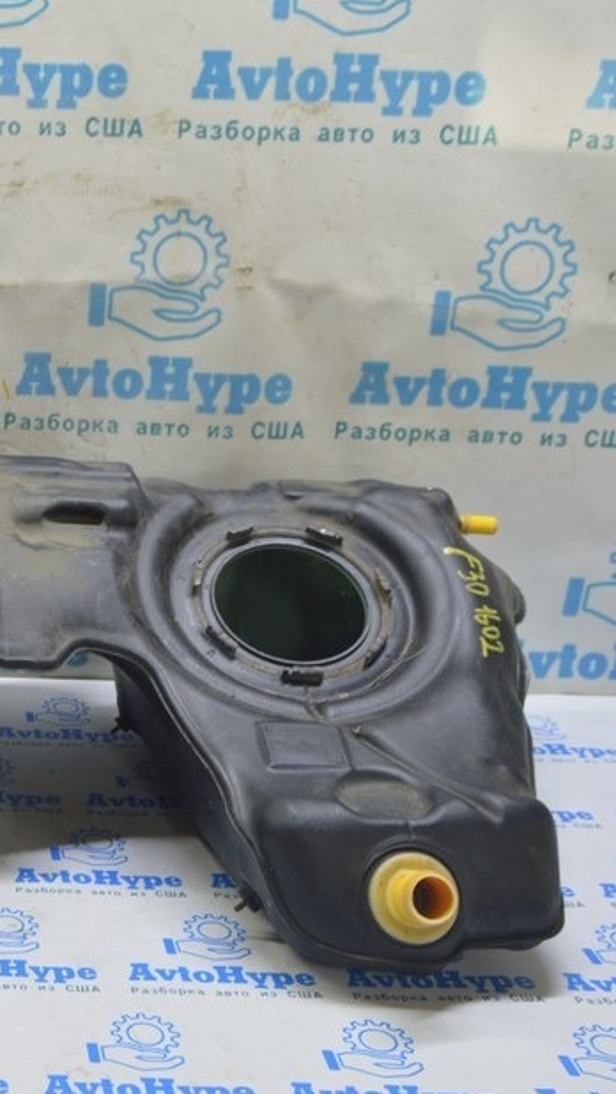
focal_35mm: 52
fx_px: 1509
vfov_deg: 39.9
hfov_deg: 21.0
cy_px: 532
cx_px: -177
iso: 400
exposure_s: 1/20
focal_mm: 20
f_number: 5.6
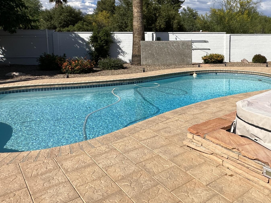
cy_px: 63
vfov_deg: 44.6
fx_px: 243
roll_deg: -0.1
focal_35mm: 31
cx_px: 198
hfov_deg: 55.9
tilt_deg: -7.2
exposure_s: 1/5051
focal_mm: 2.22
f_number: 2.2
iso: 50
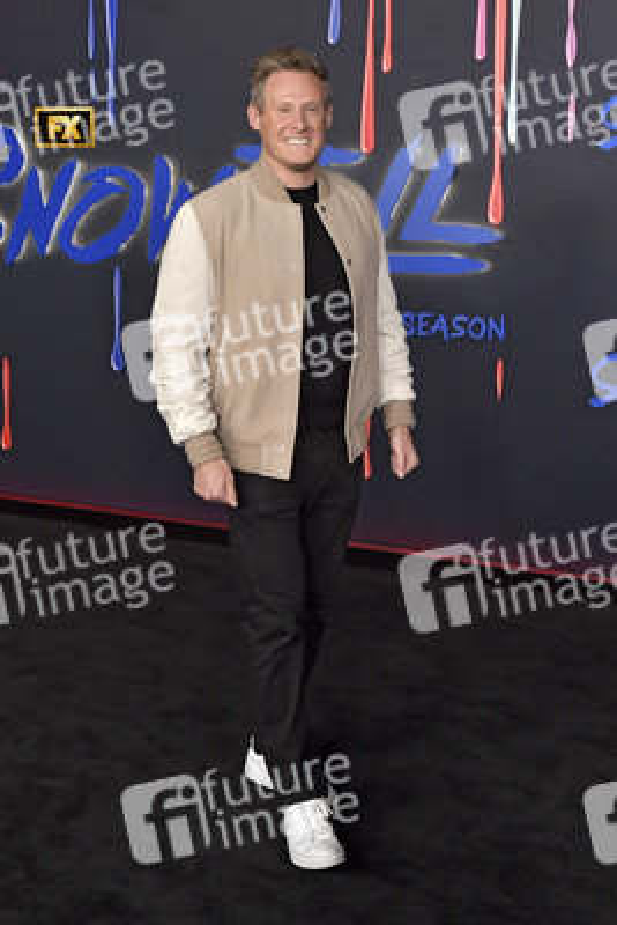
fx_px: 1156
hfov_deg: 29.9
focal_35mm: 45
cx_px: 308
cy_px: 462
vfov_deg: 43.6
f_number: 6.3
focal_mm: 45
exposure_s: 1/250
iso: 2000
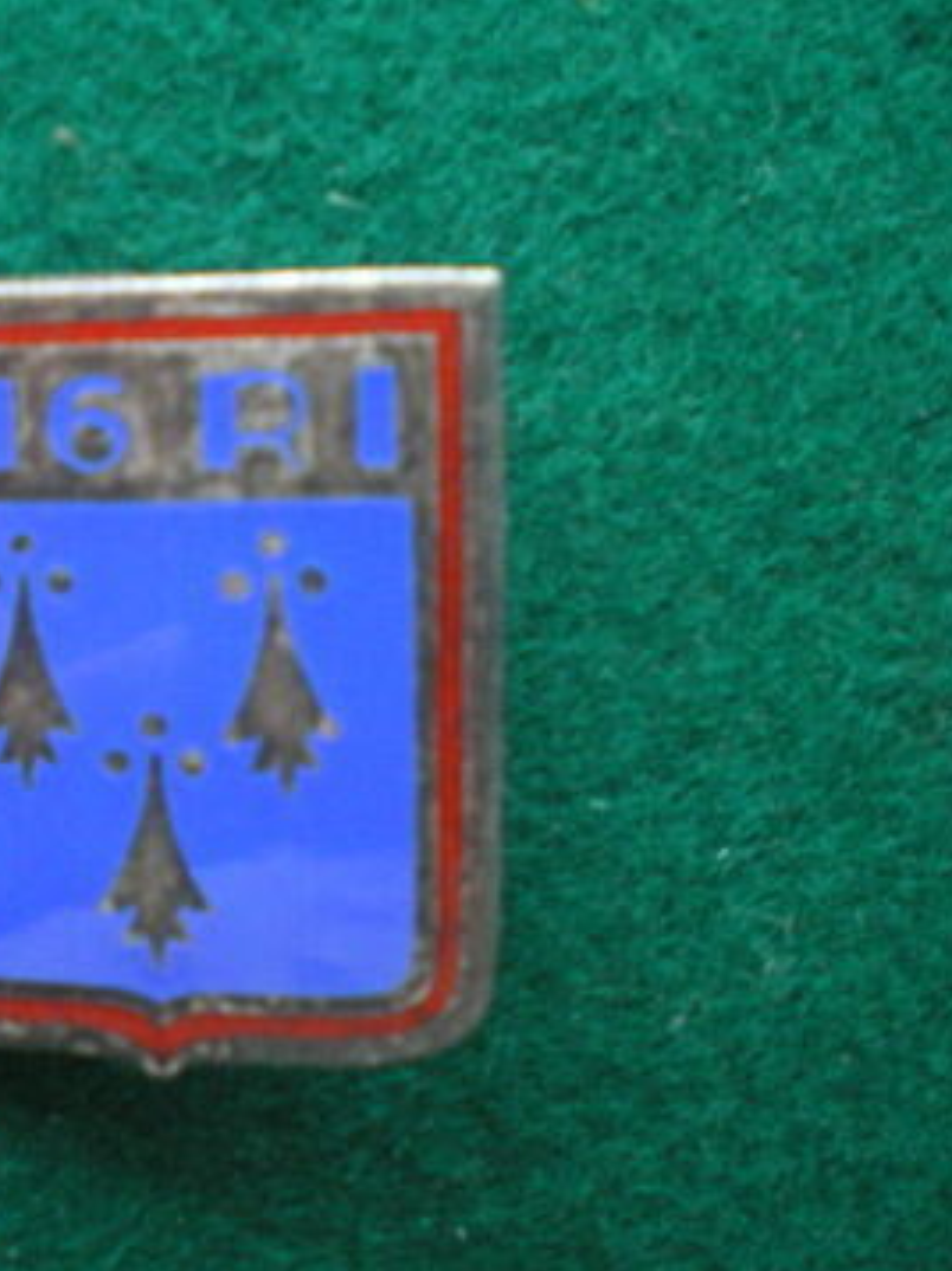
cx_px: 121
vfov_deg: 37.5
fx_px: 1872
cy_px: 636
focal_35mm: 51
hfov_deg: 27.6
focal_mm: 6.3
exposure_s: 1/10
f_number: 3.1
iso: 400
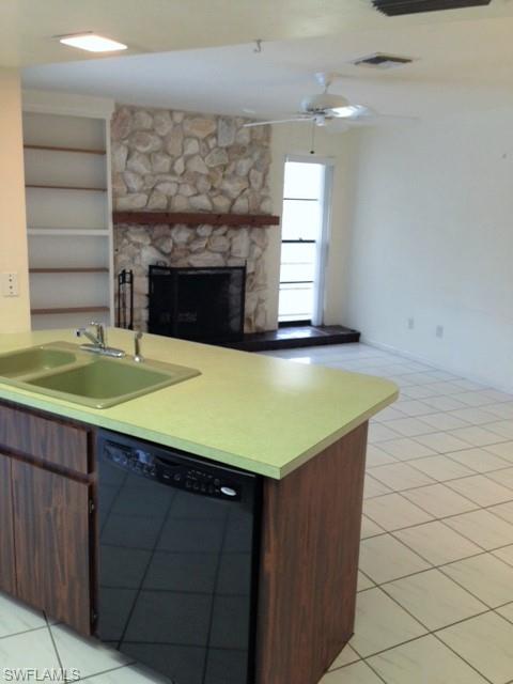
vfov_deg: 55.4
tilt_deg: -11.1
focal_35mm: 33
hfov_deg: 42.9
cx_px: 256
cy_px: 342
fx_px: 652
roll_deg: -2.0
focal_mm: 4.12
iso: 125
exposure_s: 1/20
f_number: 2.4
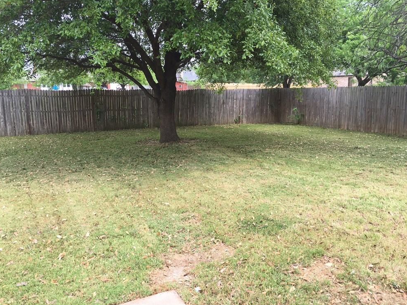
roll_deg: +1.3
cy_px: 148
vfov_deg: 46.8
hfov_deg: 60.0
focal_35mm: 30
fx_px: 353
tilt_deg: -8.9
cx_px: 201
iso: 25
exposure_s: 1/361
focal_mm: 4.15
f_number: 2.2
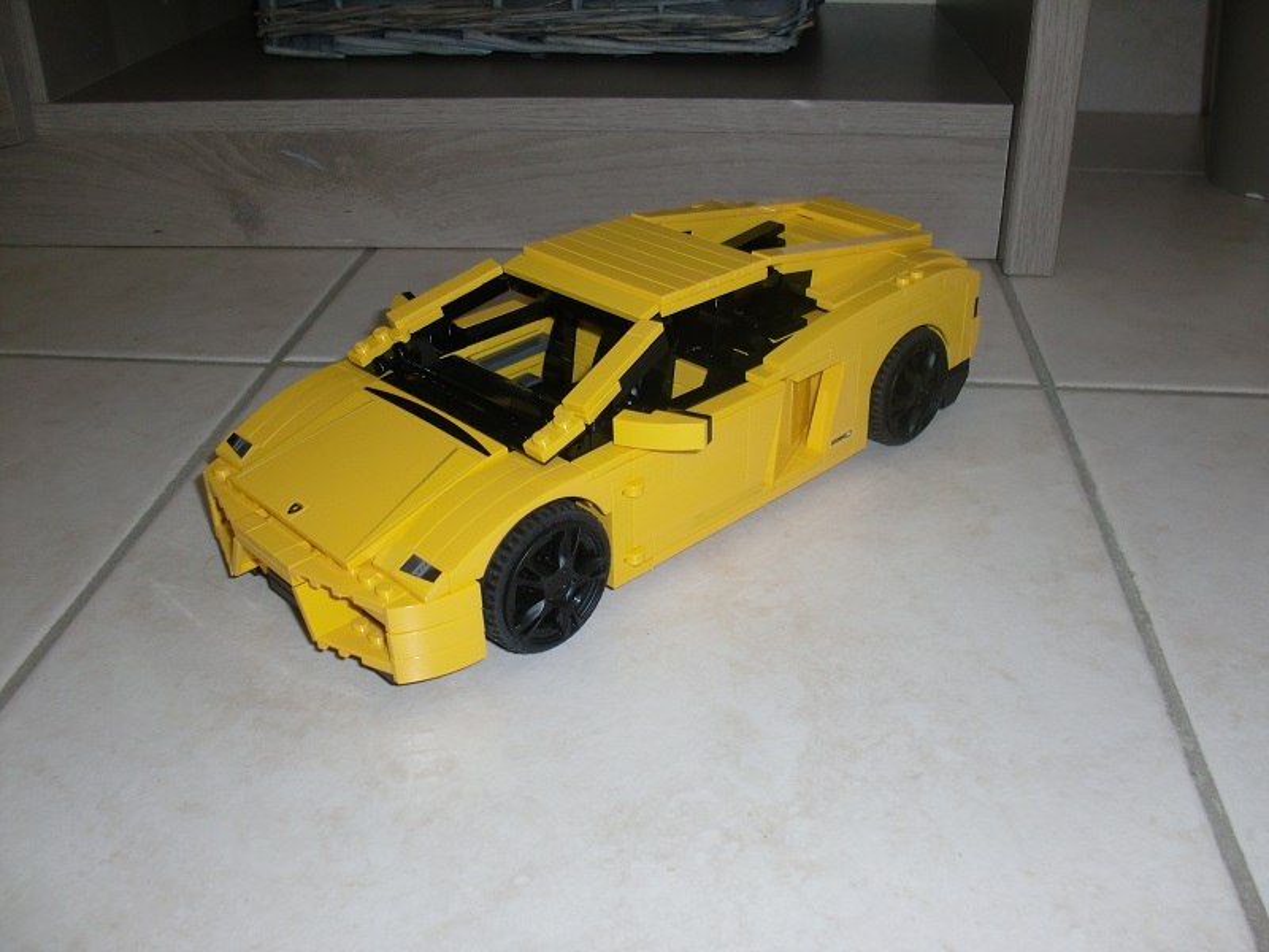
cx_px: 634
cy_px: 476
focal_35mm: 36
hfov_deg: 51.4
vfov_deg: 39.7
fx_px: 1320
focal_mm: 6.3
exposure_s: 1/30
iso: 125
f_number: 2.8
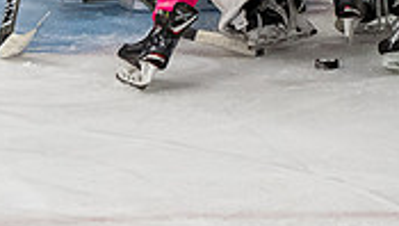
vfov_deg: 2.6
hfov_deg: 4.6
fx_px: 5001
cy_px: -166
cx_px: 76
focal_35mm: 472
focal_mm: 70
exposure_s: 1/800
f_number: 3.5
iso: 2500
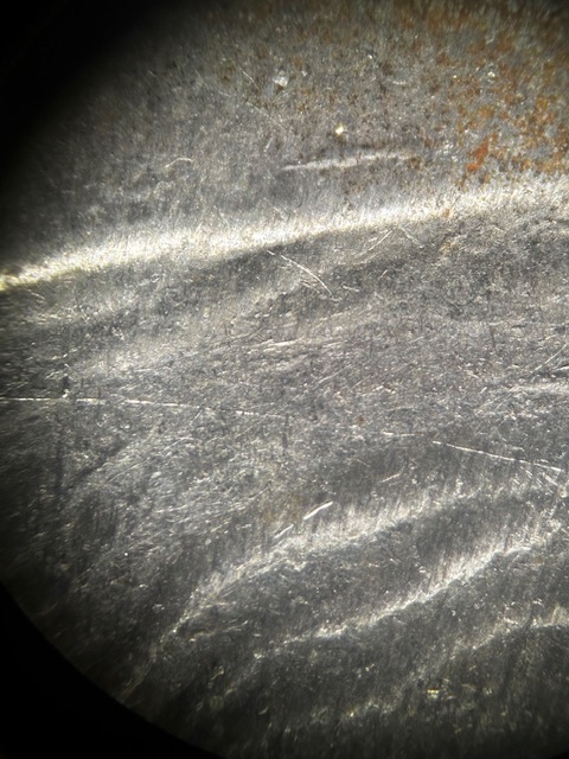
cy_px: 380
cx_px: 284
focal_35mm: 48
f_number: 1.78
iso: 200
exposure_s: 1/60
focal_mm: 6.86
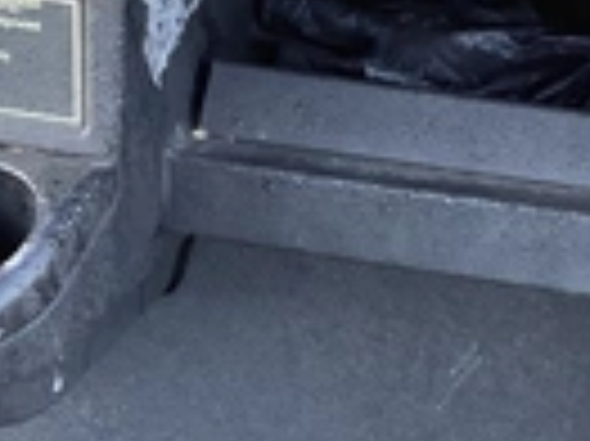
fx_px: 1618
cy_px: 297
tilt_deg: -45.6
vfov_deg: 15.5
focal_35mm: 95
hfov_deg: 20.6
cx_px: 419
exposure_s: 1/60
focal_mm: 3.3
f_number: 2.4
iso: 200
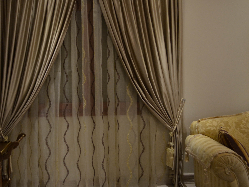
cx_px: 97
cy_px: 72
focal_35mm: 42
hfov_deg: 44.5
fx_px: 302
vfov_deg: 34.2
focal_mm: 20
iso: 500
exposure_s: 1/20
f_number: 3.8
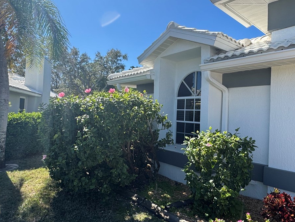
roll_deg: -1.8
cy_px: 108
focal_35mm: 25
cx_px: 166
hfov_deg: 69.1
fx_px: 213
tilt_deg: +1.9
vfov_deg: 54.9
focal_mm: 2.22
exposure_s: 1/1160
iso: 50
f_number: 2.2
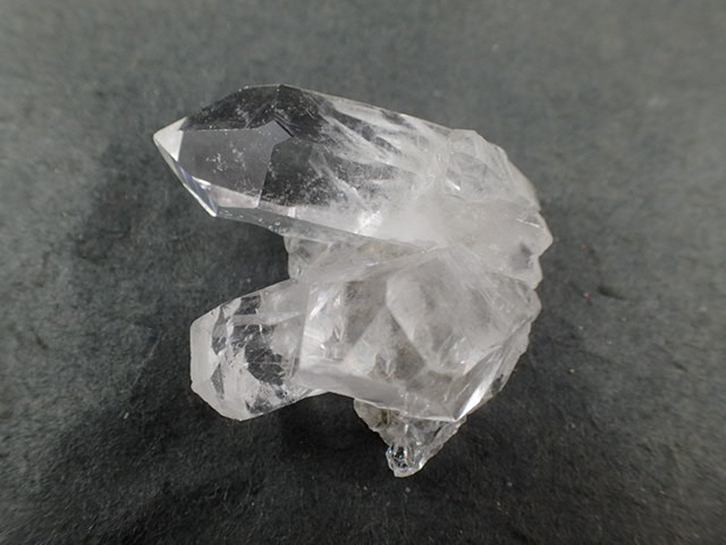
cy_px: 272
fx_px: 629
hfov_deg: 60.0
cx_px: 363
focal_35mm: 30
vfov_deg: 46.8
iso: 100
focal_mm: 5.5
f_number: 2.3
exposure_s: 1/200
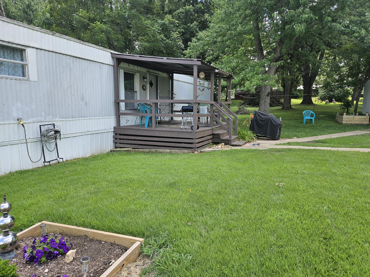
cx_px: 185
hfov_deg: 73.9
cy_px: 138
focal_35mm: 23
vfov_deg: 58.9
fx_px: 246
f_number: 1.8
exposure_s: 1/445
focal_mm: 5.4
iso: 25
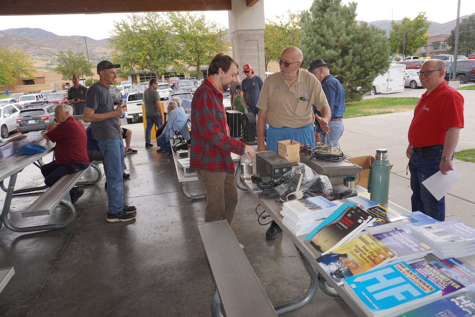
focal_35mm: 24
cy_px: 158
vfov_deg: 53.1
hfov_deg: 73.7
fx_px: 317
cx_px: 238
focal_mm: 16
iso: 125
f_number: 4
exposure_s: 1/160
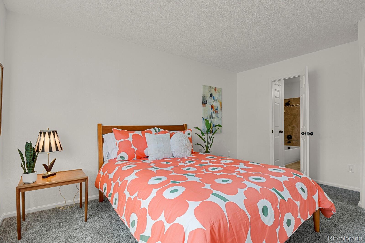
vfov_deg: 70.4
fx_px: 172
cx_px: 182
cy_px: 122
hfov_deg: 93.3
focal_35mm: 17
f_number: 8
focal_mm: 17
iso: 250
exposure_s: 1/1.25
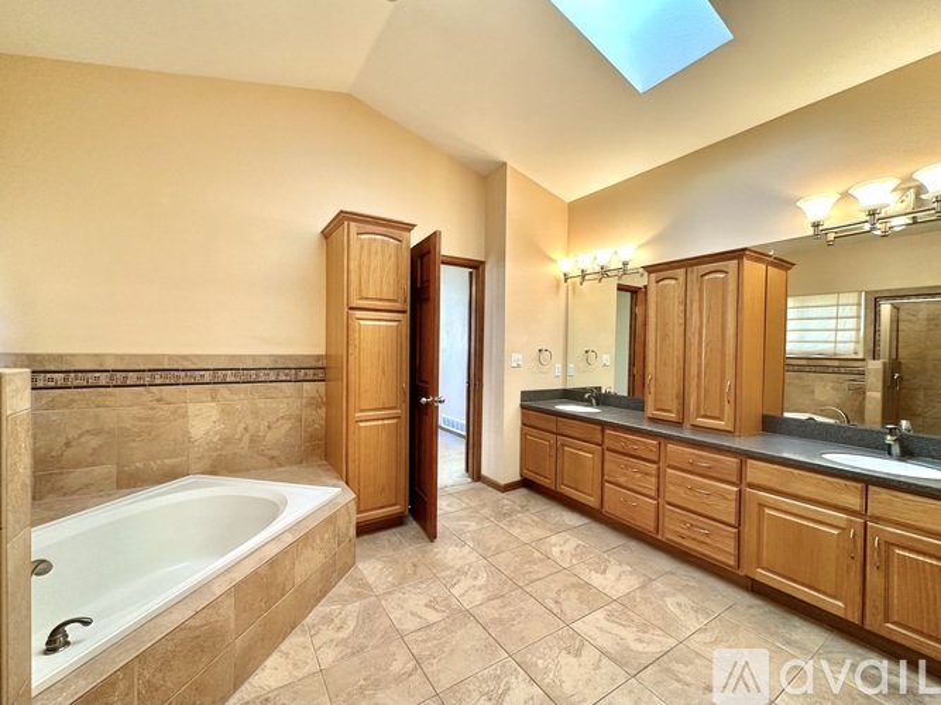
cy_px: 352
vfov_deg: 85.7
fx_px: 381
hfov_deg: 102.1
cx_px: 470
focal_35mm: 14
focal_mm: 2.22
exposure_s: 1/60
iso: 160
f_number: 2.2
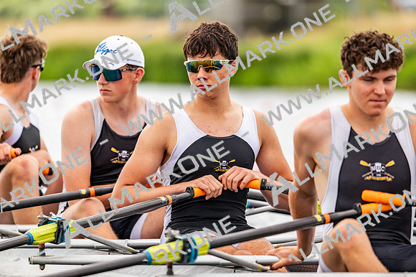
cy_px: 138
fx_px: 4620
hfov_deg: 5.2
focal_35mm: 400
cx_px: 208
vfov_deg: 3.4
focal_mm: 400
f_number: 4.5
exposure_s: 1/2500
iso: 640
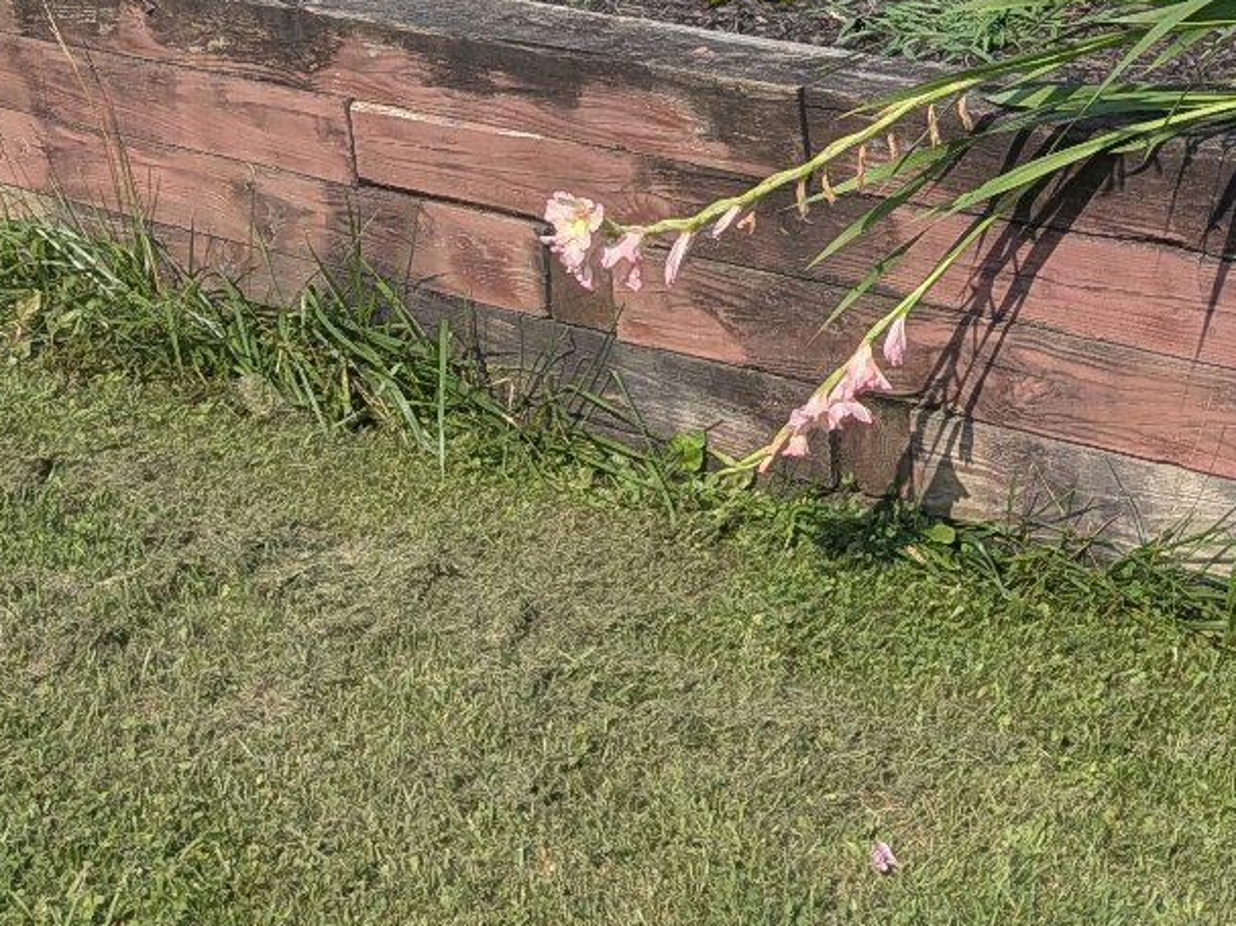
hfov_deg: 23.1
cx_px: 1242
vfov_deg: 16.5
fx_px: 2892
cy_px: -480
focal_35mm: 81
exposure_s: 1/1976
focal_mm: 4.53
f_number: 1.7
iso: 24
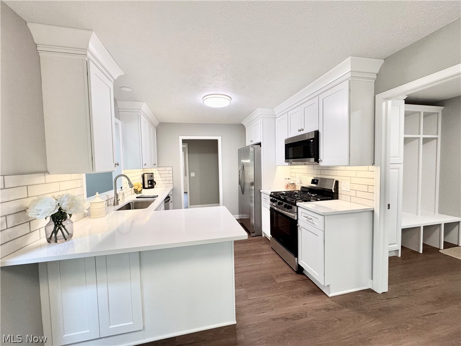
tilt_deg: -3.5
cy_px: 173
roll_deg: +1.2
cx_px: 230
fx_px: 186
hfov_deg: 102.1
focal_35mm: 14
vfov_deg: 85.7
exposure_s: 1/120
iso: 200
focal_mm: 2.22
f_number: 2.2
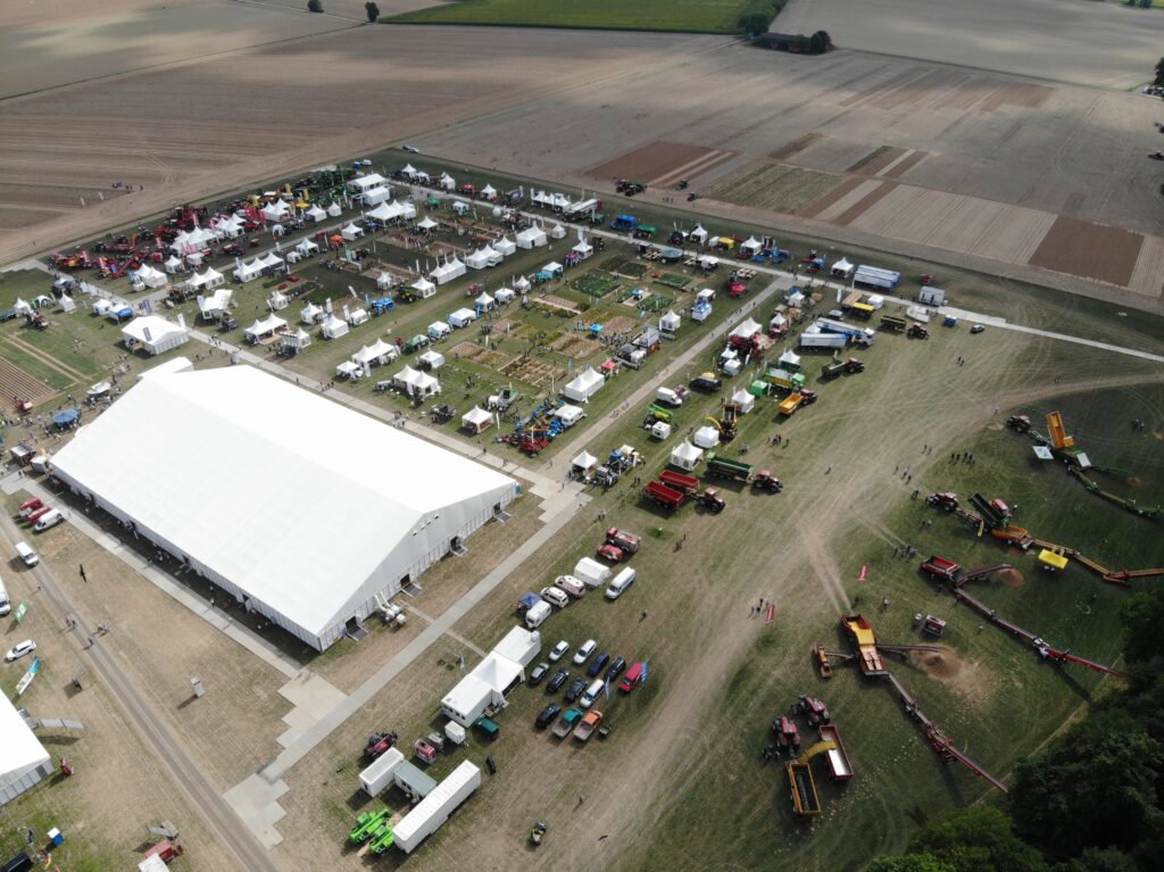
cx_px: 582
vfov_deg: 56.8
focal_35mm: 24
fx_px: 807
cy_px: 436
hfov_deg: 71.6
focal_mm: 4.5
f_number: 2.8
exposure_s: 1/1357
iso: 109
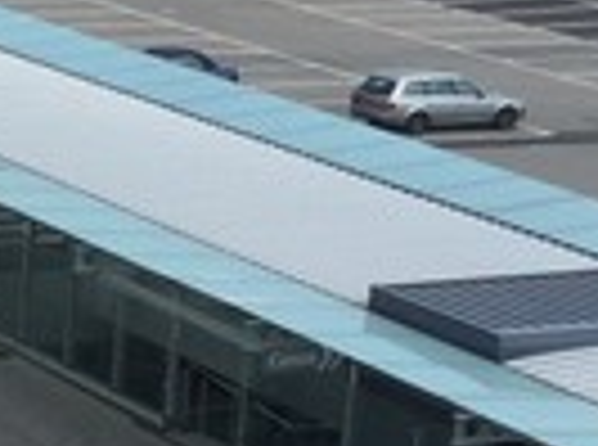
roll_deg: -2.6
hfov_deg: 10.5
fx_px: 3015
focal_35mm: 175
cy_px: 203
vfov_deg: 8.4
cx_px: -531
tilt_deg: -13.1
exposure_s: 1/1647
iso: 32
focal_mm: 4.15
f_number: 2.2
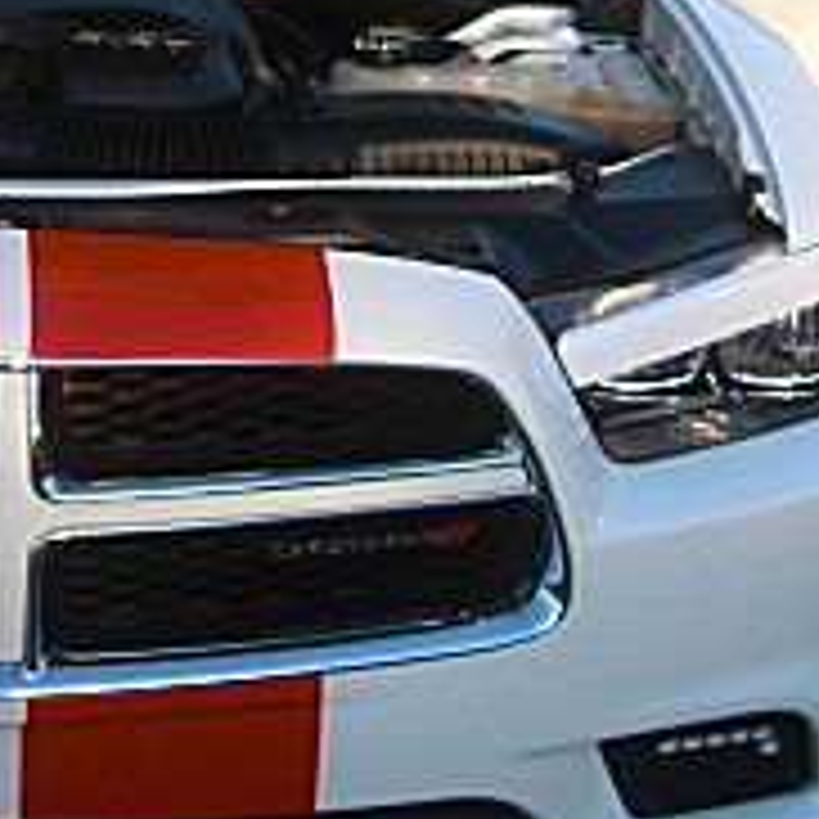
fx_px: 2998
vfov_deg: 15.4
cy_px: 86
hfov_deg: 15.2
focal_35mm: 112
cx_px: -45
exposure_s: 1/160
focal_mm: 6.3
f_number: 2.8
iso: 50
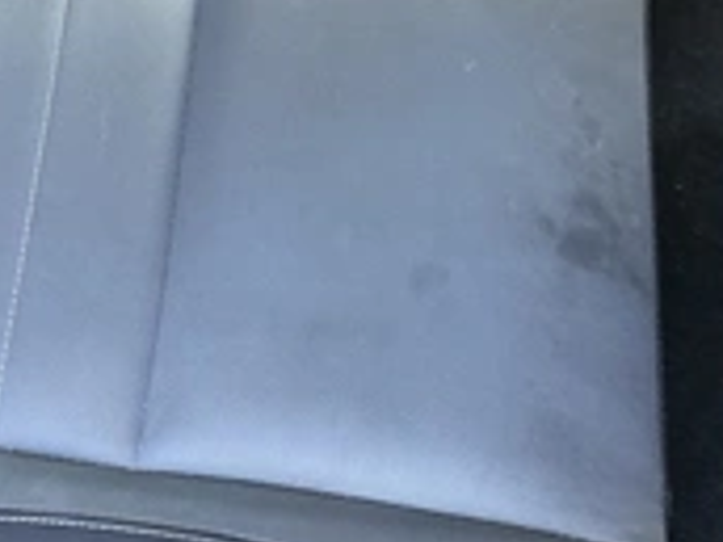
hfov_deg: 28.2
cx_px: 13
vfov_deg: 22.6
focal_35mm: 65
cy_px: 248
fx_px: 1358
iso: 160
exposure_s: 1/60
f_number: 1.8
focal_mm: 3
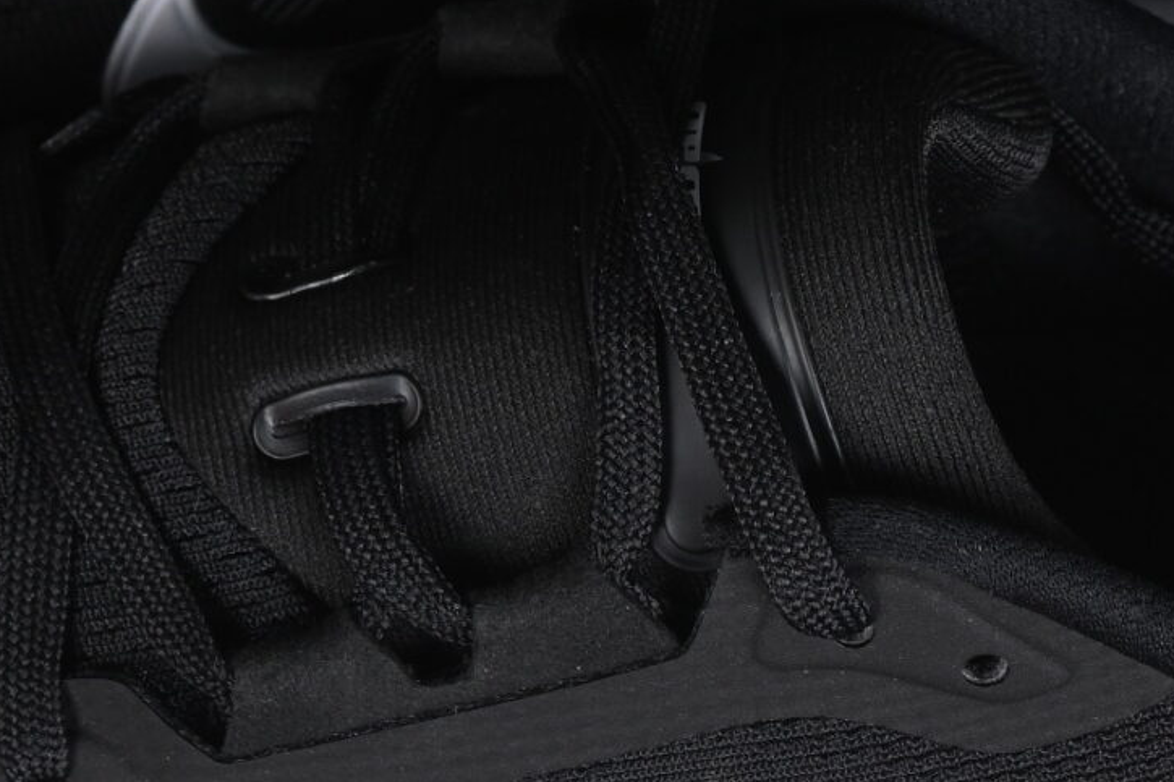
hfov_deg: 7.8
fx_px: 8639
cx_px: 419
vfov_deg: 5.2
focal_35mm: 265
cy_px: 208
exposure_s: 1/60
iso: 160
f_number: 6.3
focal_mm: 50
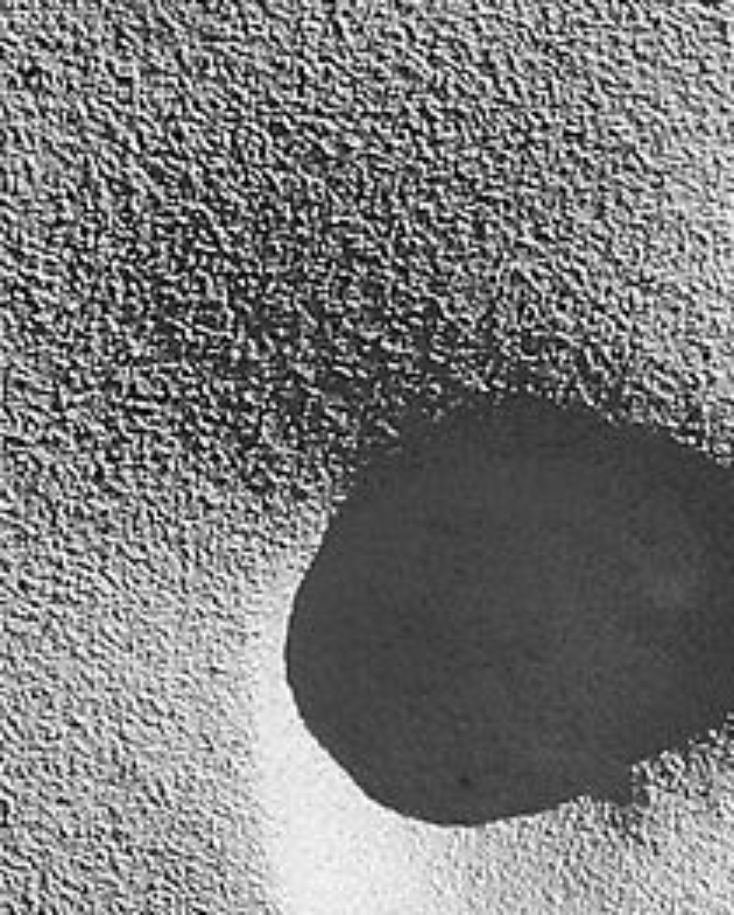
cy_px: -171
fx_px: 17440
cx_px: -479
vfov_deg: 3.0
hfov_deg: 2.4
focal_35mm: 643
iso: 200
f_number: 8
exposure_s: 1/800
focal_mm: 50
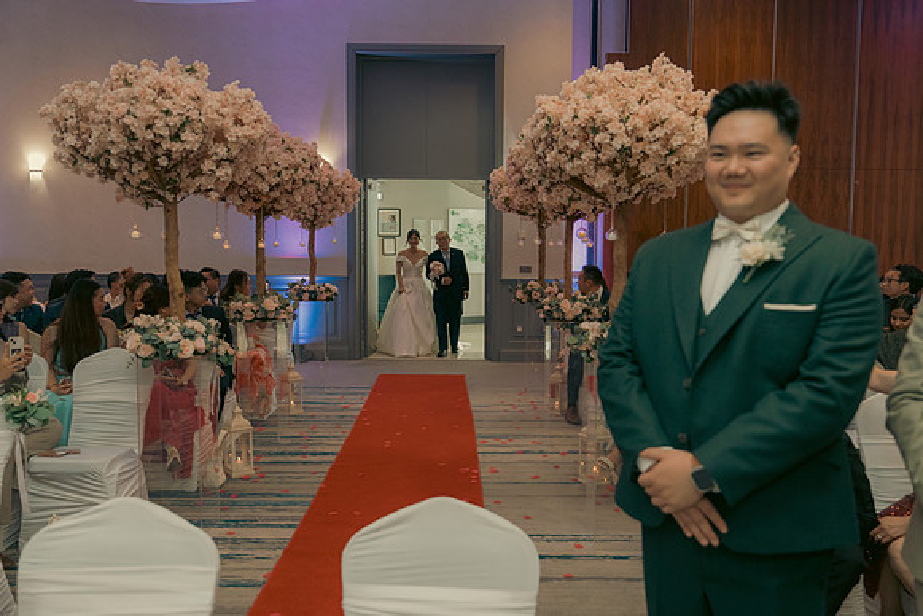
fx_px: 846
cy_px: 308
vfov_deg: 40.0
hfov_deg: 57.2
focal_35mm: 33
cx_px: 462
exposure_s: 1/160
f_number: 3.5
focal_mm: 33
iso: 2500
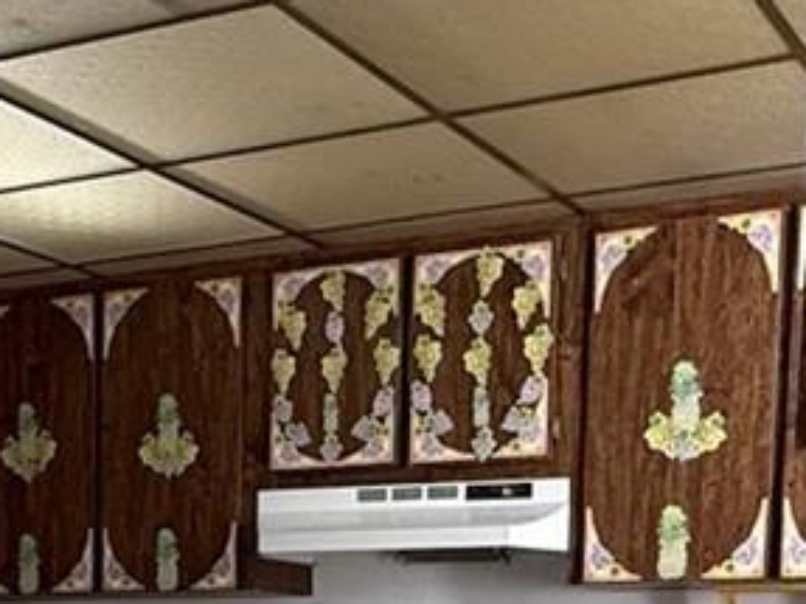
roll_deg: -0.9
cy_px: 933
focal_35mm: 78
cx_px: 188
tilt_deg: -7.2
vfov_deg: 16.9
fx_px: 1815
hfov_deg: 24.7
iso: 250
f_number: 2.2
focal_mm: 2.22
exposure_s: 1/120
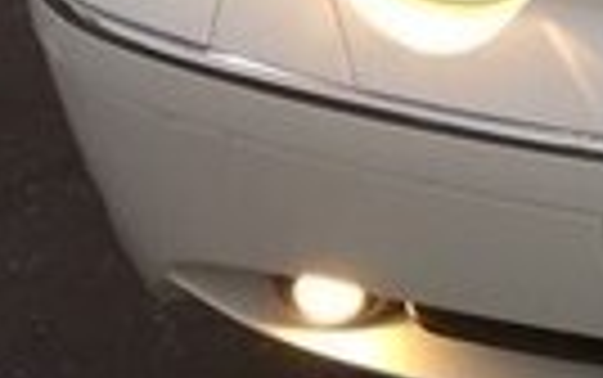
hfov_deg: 12.3
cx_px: 1192
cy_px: -515
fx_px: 2484
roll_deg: +0.5
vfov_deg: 8.1
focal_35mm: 151
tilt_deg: -20.3
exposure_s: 1/33
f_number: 2.2
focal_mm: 4.15
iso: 80
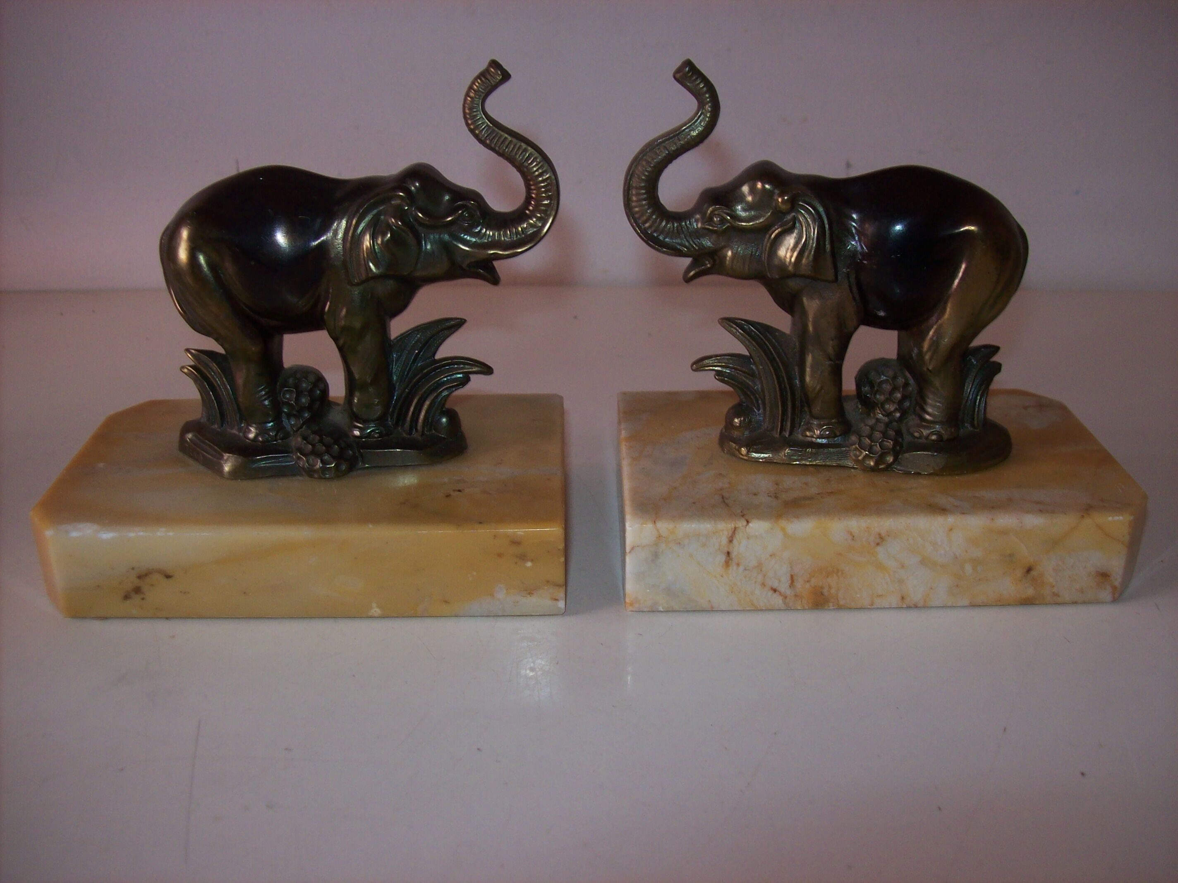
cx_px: 589
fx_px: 1225
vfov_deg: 39.6
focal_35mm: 36
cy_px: 442
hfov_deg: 51.4
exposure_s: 1/64
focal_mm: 6
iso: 80
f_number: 2.7
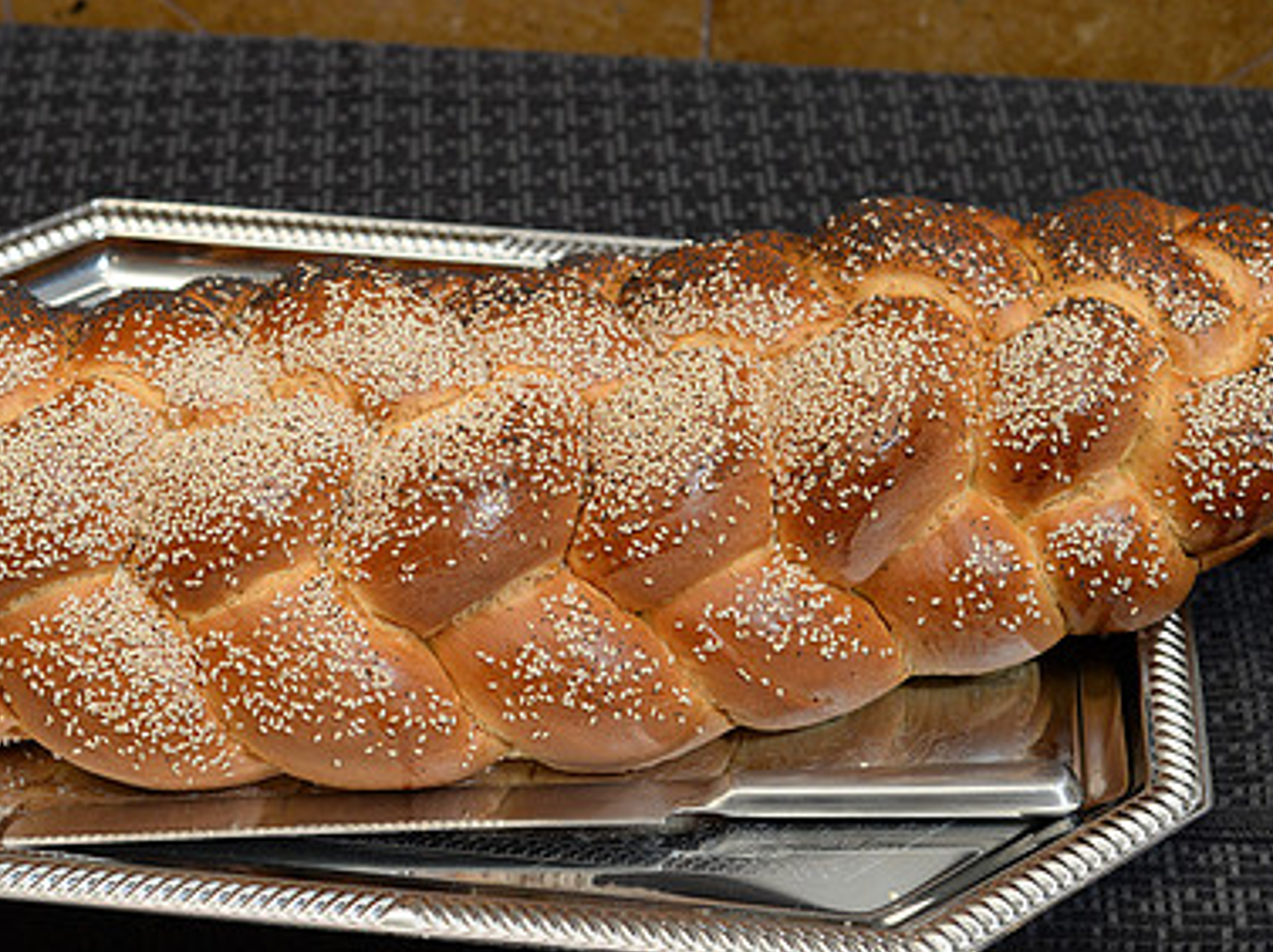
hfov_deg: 26.2
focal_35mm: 74
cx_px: 436
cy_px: 422
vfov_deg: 19.9
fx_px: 2719
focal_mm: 50
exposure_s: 1/160
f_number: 4.5
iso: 1000
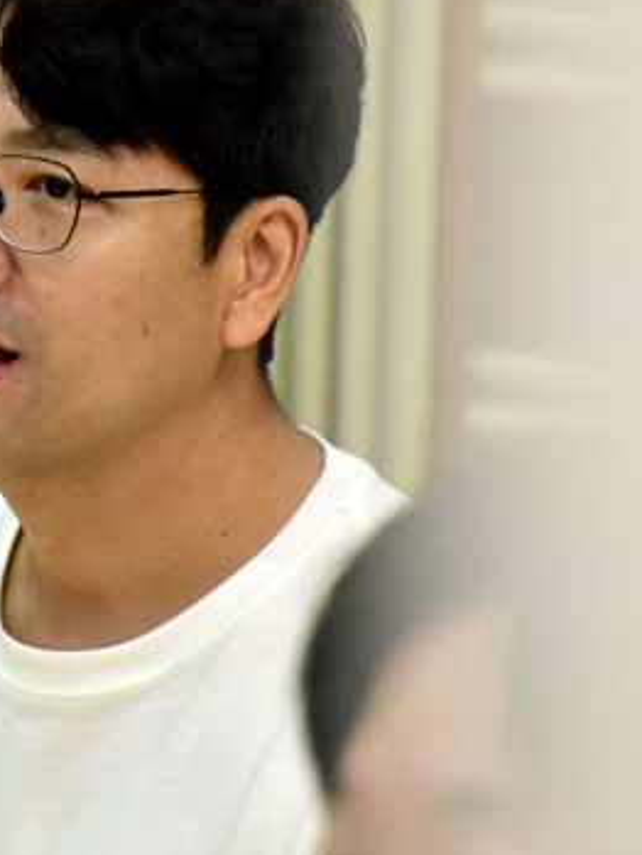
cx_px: -208
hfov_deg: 2.0
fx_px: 18387
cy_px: 233
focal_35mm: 744
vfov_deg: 2.7
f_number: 6.3
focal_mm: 200
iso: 800
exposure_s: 1/50
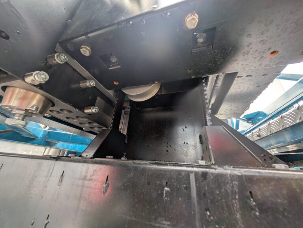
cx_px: 152
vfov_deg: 94.6
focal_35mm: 12
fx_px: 105
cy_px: 114
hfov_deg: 110.5
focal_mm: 2.23
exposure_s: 1/46.9
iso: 32
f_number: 1.95
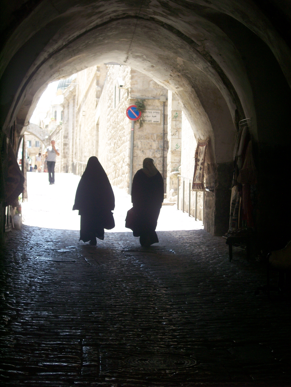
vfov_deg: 21.5
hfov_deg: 16.2
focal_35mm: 91
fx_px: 1020
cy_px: 194
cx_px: 146
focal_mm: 18.7
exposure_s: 1/180
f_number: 4.1
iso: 100
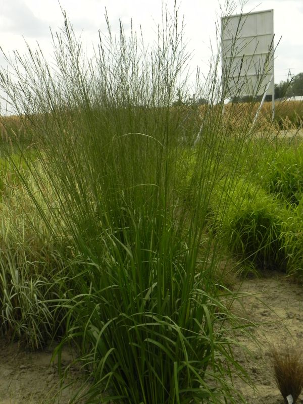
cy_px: 202
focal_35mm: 58
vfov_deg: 33.2
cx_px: 152
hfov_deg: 25.2
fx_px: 677
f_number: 6.3
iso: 160
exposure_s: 1/500
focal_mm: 10.3
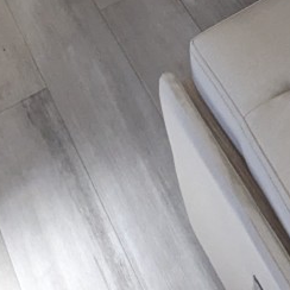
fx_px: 768
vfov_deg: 17.2
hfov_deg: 19.4
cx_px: 395
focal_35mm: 81
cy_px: -246
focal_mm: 2.35
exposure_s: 1/302
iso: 239
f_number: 2.2
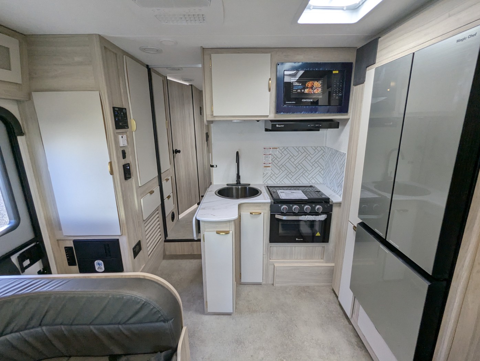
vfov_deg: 78.2
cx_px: 240
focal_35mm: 16
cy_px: 180
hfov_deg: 94.4
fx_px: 222
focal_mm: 2.35
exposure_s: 1/147
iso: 181
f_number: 2.2
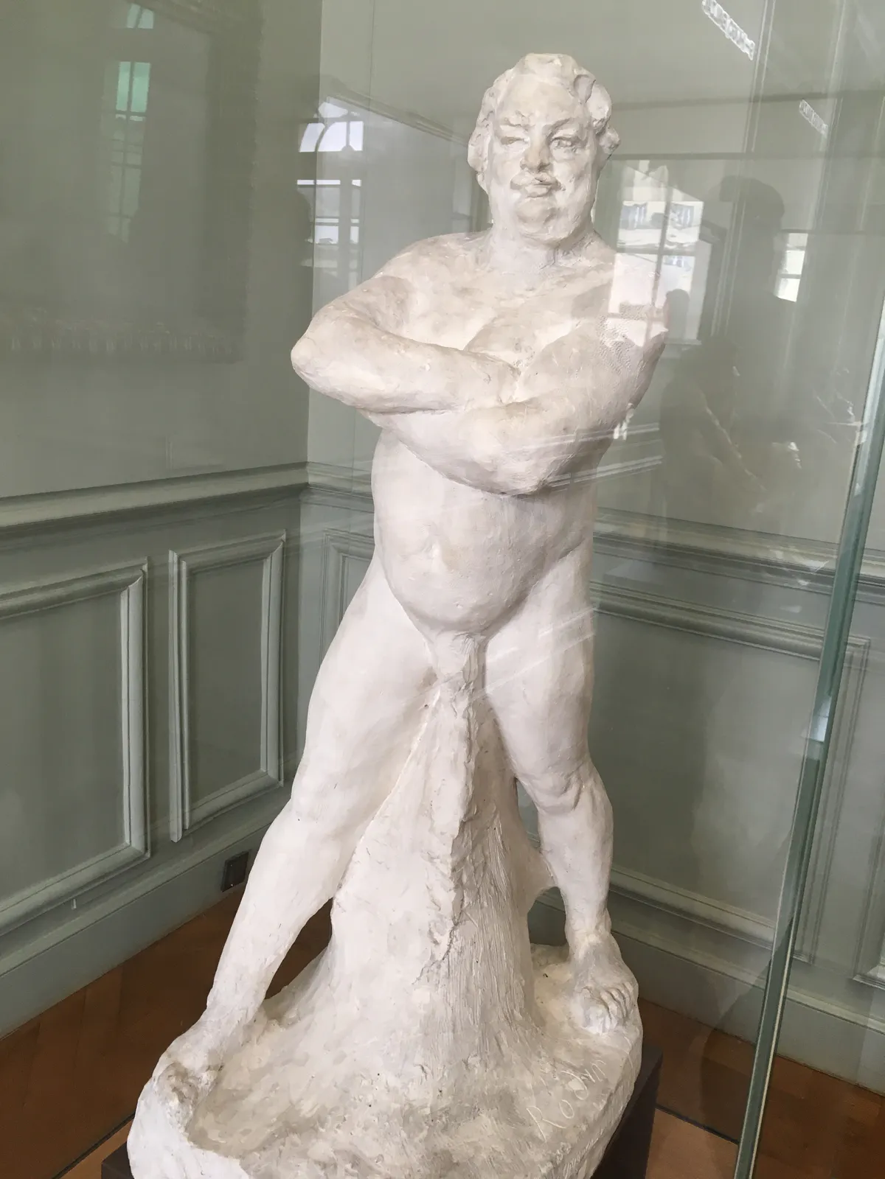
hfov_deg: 48.2
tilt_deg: -15.3
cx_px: 442
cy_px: 590
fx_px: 989
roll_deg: -4.0
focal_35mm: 29
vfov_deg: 61.7
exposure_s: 1/30
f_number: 2.2
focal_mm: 4.15
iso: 64
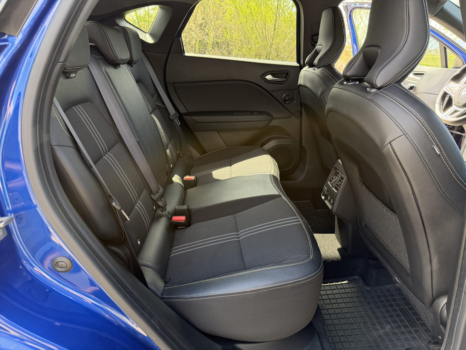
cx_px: 233
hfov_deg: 71.6
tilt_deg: -20.9
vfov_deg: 56.8
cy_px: 175
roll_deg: -2.0
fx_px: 323
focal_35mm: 24
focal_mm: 6.76
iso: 200
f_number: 1.78
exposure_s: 1/231
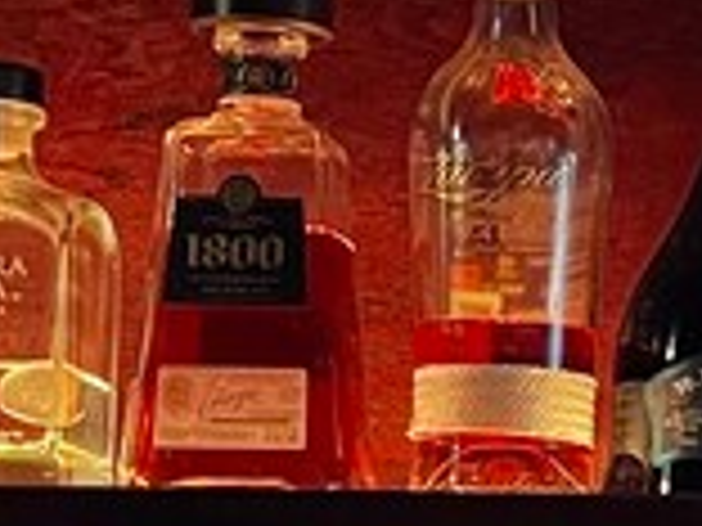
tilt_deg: +2.5
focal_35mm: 178
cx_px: 1384
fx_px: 3610
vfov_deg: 8.3
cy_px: 544
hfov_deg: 10.3
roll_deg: -0.1
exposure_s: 1/59
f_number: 1.6
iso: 400
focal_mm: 5.1
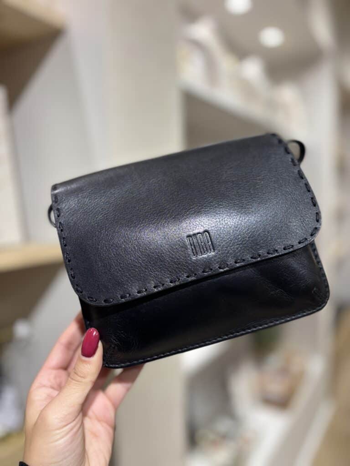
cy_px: 233
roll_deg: +0.4
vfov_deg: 67.3
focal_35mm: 26
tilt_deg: -5.7
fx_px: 351
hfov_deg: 53.1
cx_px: 175
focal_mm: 5.96
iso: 64
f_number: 1.6
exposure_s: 1/100
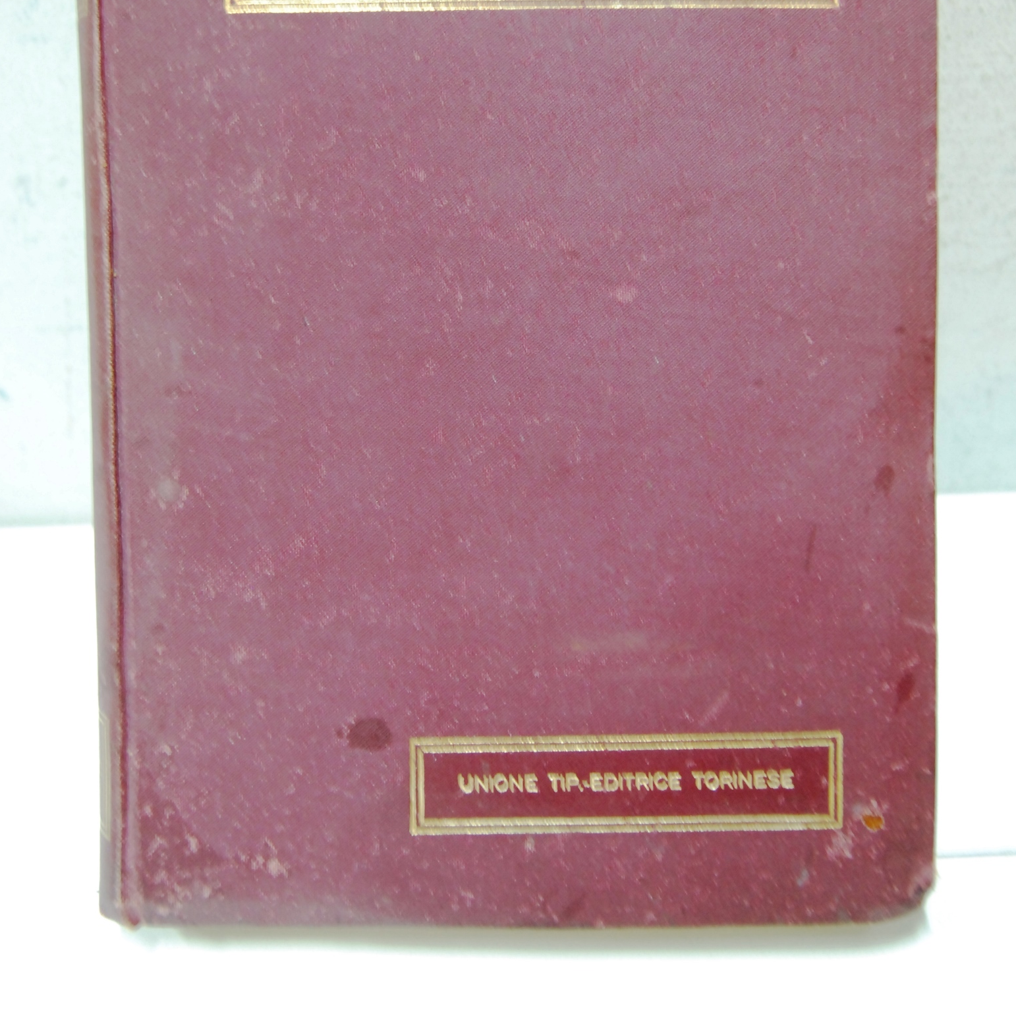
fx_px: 1660
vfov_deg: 33.7
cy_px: 324
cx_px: 505
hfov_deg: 34.0
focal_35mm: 50
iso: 800
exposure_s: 1/6
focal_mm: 26
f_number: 5.6
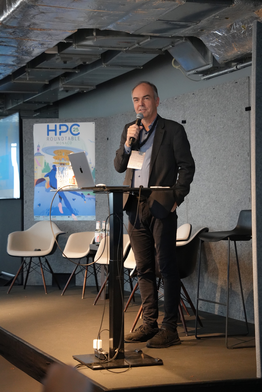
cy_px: 196
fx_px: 841
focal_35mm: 77
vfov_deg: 26.3
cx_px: 131
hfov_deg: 17.7
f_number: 4
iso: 5000
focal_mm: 77
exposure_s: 1/160
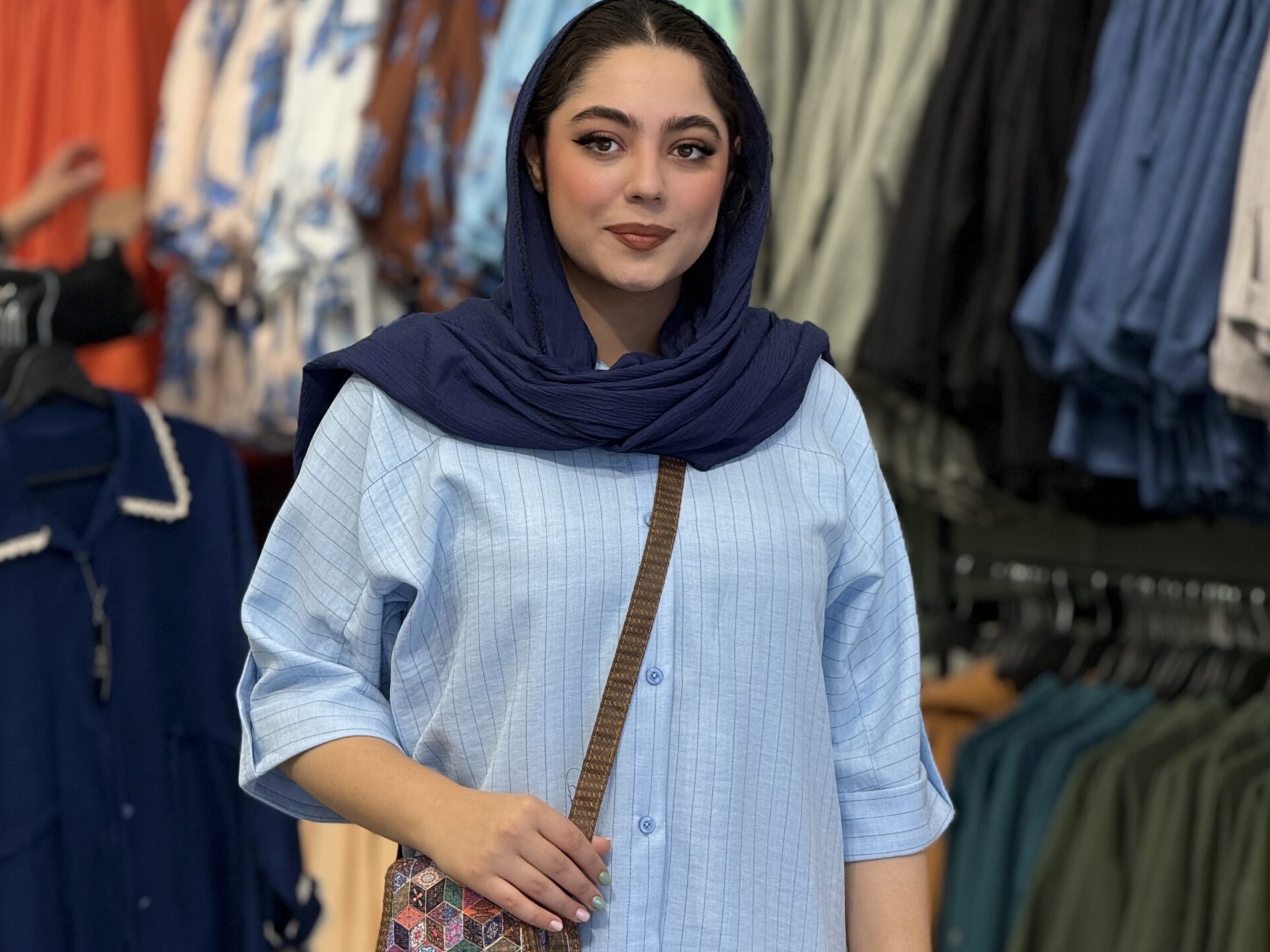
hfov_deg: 12.3
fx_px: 5907
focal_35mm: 161
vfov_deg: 9.2
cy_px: 750
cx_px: 636
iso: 64
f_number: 2.8
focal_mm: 15.66
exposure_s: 1/100
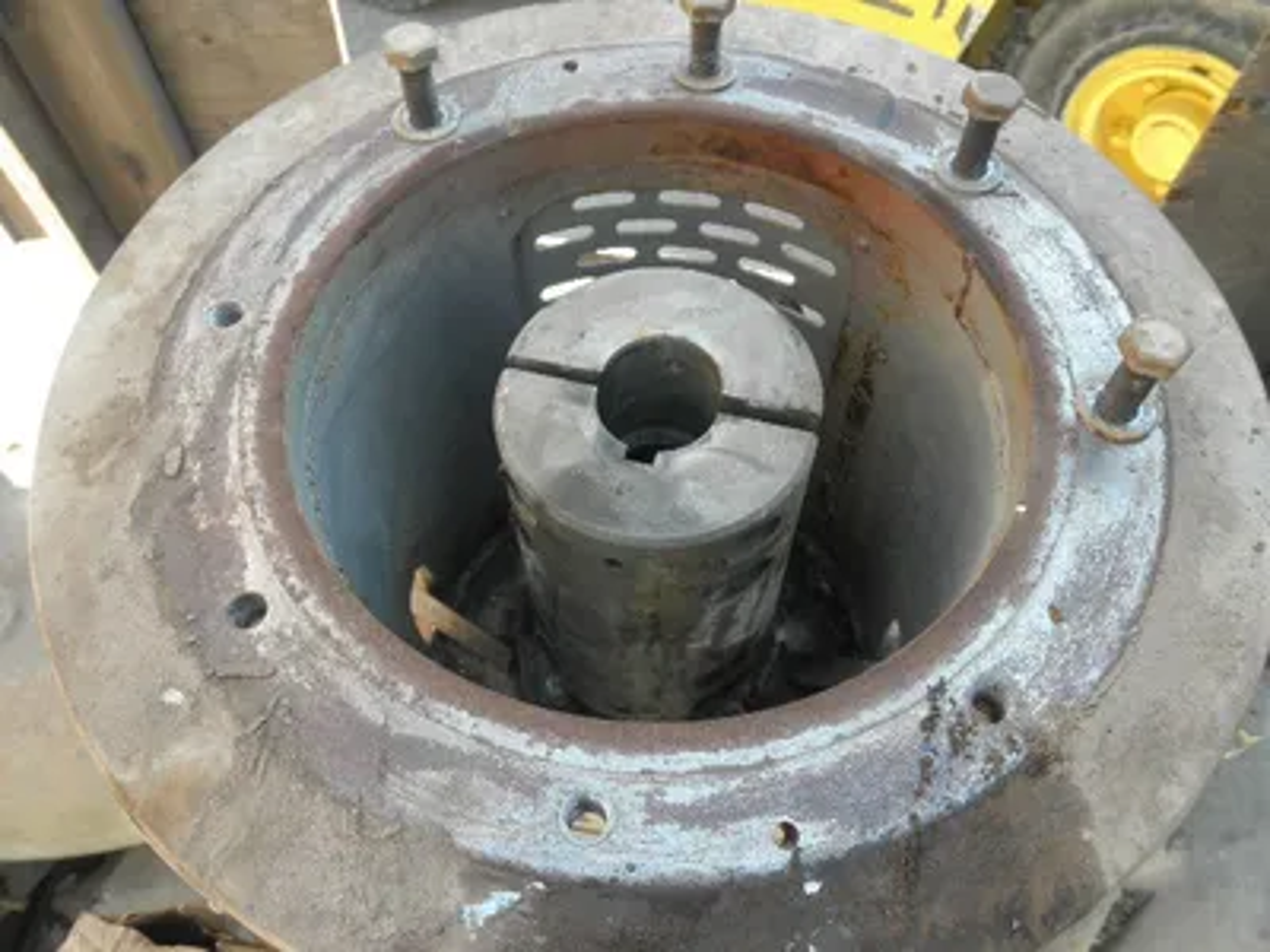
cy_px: 476
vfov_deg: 49.7
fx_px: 1027
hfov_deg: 63.4
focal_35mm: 28
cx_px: 635
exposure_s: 1/60
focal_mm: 5
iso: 64
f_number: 3
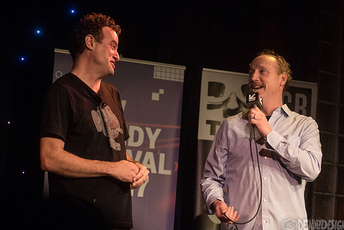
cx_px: 228
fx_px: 1071
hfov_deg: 18.2
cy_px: 88
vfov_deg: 12.2
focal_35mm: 112
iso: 2000
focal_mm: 80
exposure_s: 1/400
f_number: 3.2
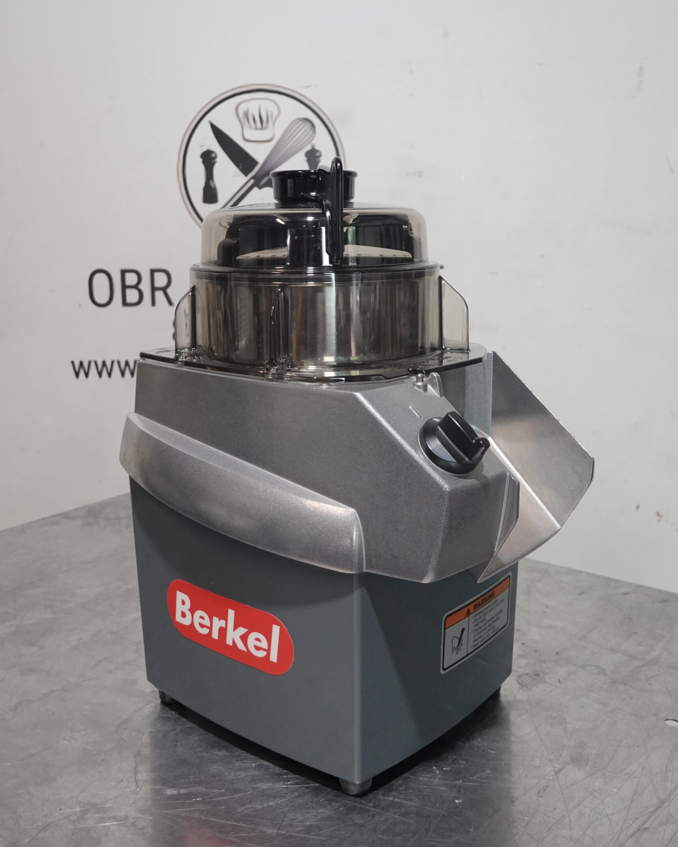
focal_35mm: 38
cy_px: 386
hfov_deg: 39.1
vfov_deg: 47.9
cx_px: 343
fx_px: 953
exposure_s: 1/40
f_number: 3.5
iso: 500
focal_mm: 12.25
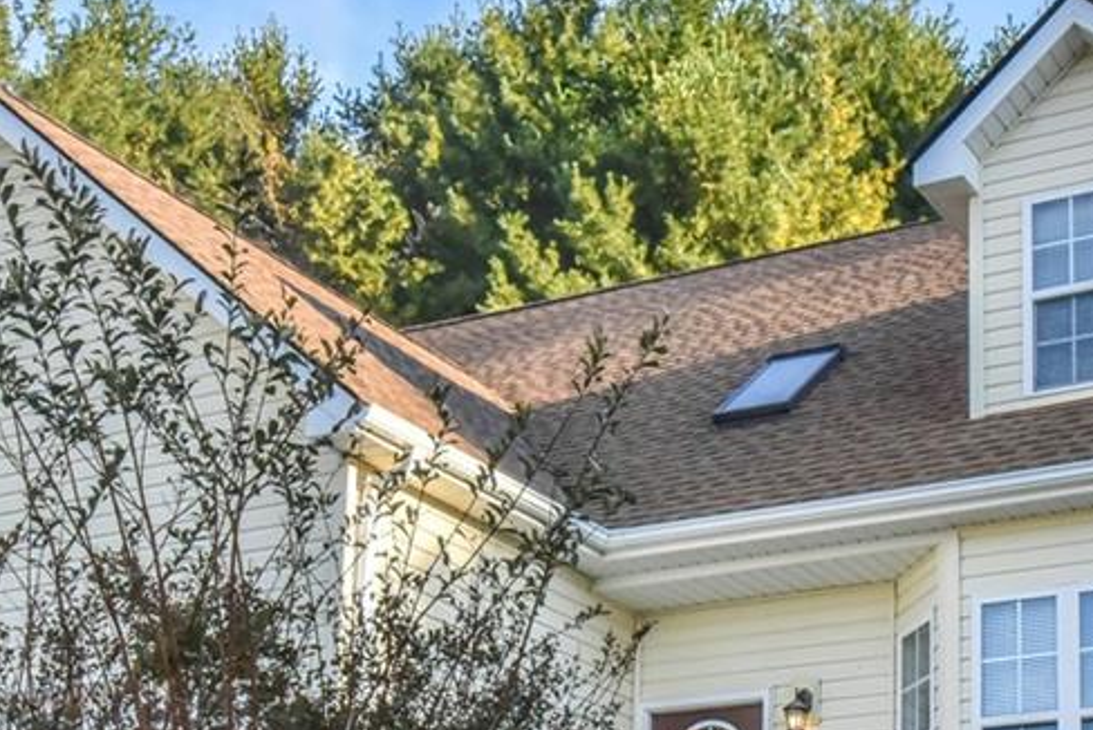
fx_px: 1975
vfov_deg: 20.6
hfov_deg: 30.8
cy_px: 610
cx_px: 679
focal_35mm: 65
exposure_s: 1/250
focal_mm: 31
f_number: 16
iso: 4000
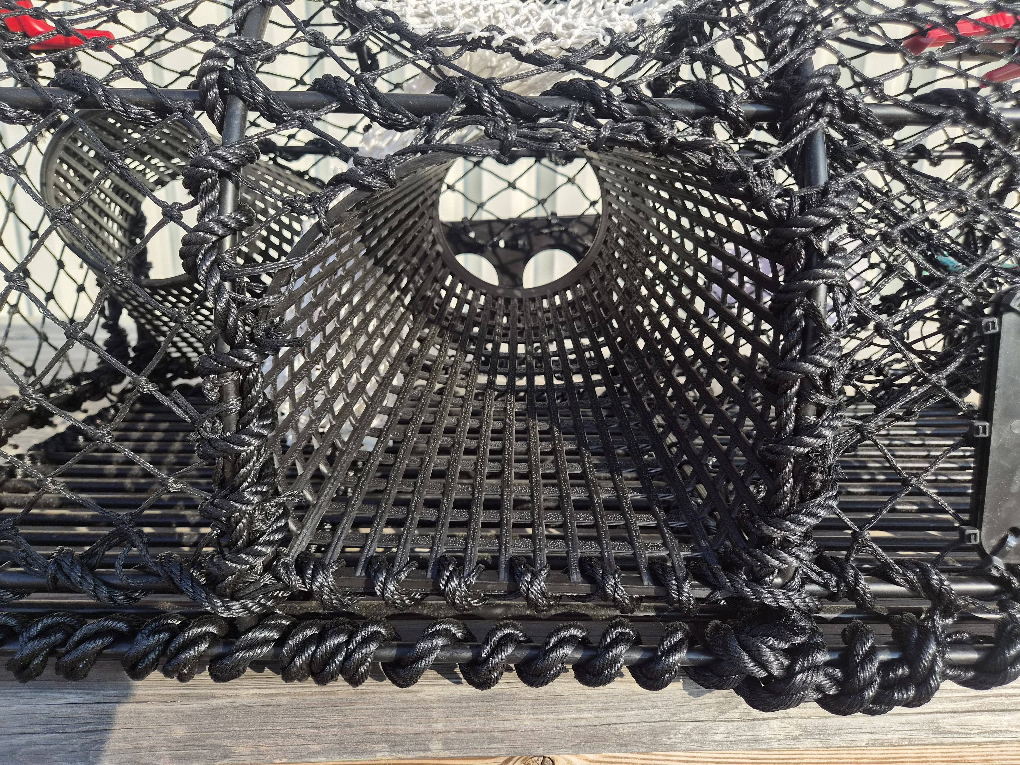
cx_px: 510
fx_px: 678
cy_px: 382
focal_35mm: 23
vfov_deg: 58.9
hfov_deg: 73.9
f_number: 1.8
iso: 80
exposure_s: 1/2328
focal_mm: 5.4
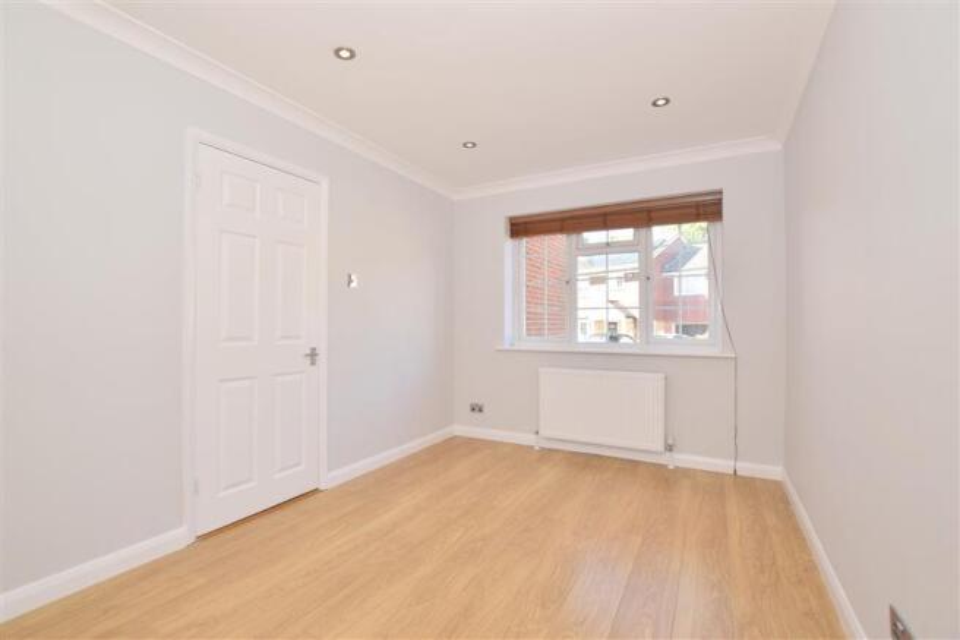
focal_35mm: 15
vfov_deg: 77.3
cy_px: 320
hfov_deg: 100.4
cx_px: 480
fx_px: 400
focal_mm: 10
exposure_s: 1/160
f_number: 6.3
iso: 400
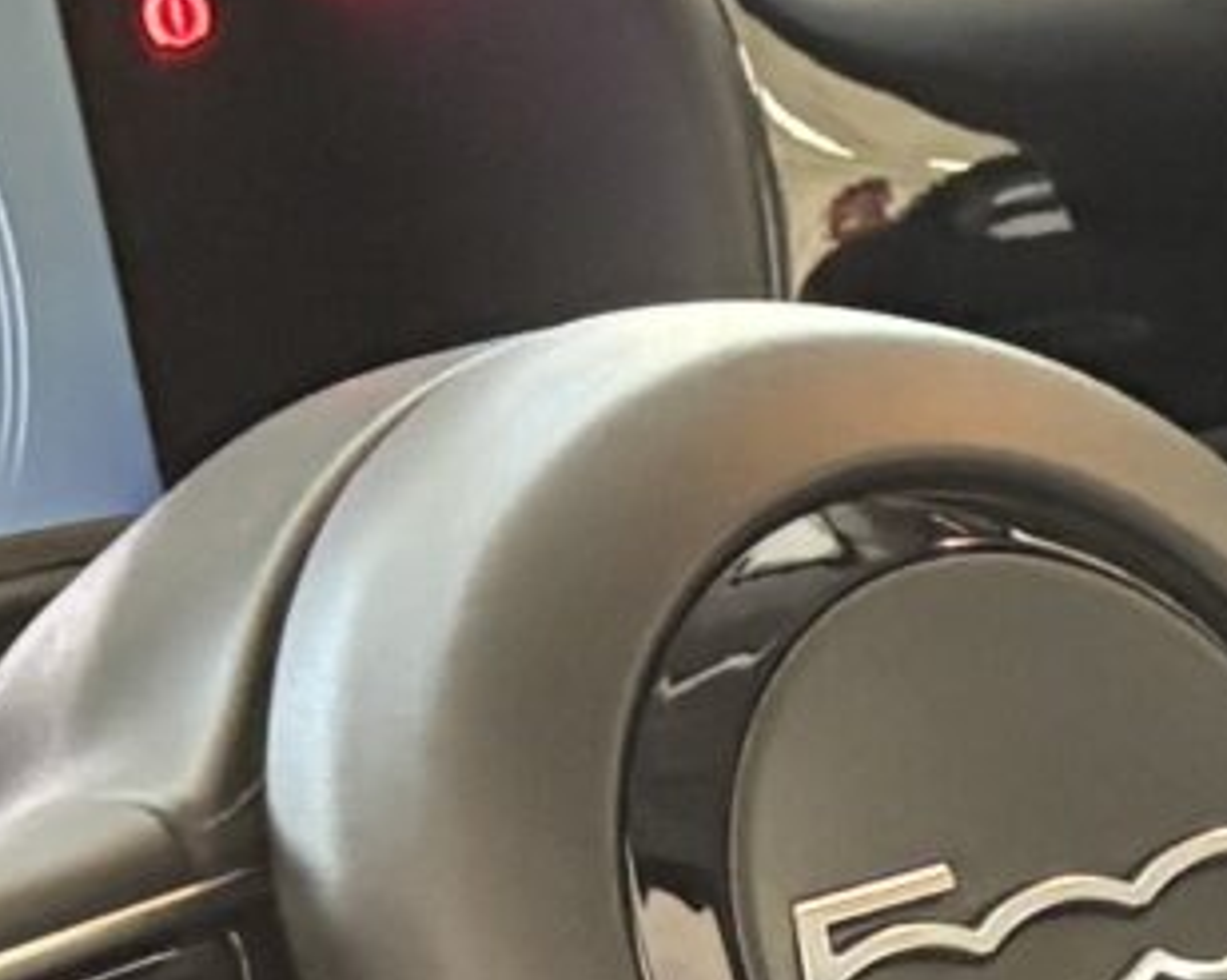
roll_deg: -2.5
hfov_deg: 8.7
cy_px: 2589
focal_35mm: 211
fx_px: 7657
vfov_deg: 6.8
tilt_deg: -31.1
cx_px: 2466
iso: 640
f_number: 1.6
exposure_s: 1/31
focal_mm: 5.96
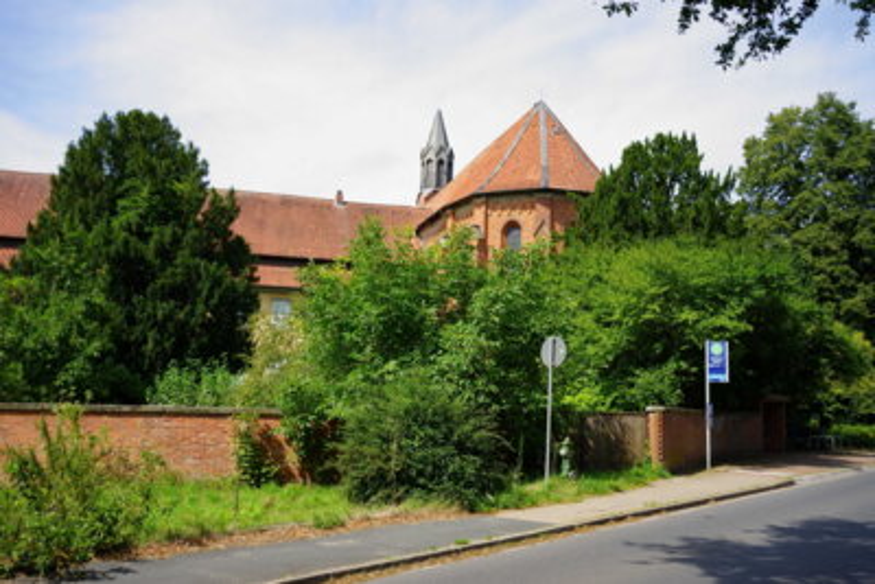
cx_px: 438
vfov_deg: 37.9
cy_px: 292
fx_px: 851
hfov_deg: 54.4
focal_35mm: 35
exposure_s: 1/250
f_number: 5.6
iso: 100
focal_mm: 35
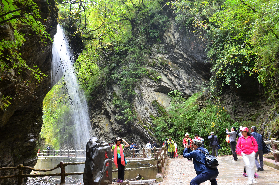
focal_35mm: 33
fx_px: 255
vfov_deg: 39.8
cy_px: 92
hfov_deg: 57.3
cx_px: 140
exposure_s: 1/10
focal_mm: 22
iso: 100
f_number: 7.1
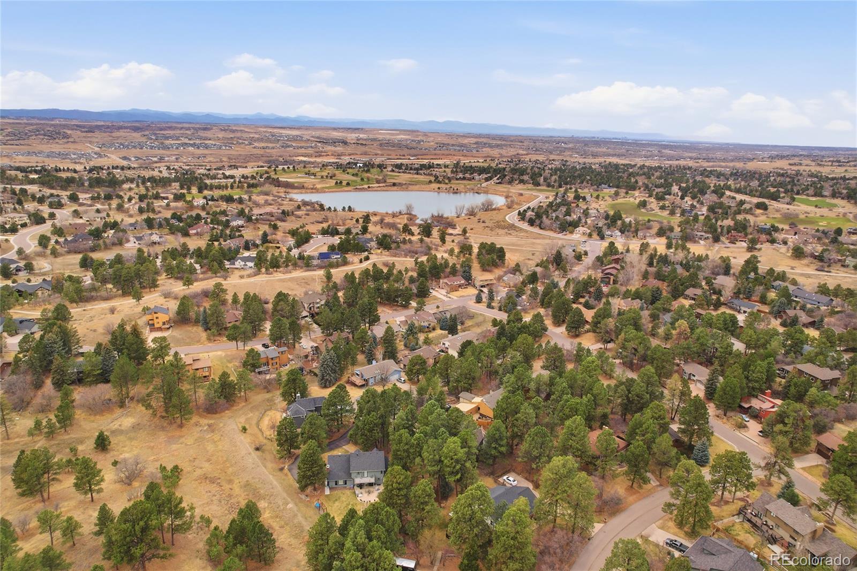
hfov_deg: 78.6
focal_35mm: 22
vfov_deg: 57.2
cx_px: 428
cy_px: 286
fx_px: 524
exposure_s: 1/60
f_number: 2.8
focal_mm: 8.4
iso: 100
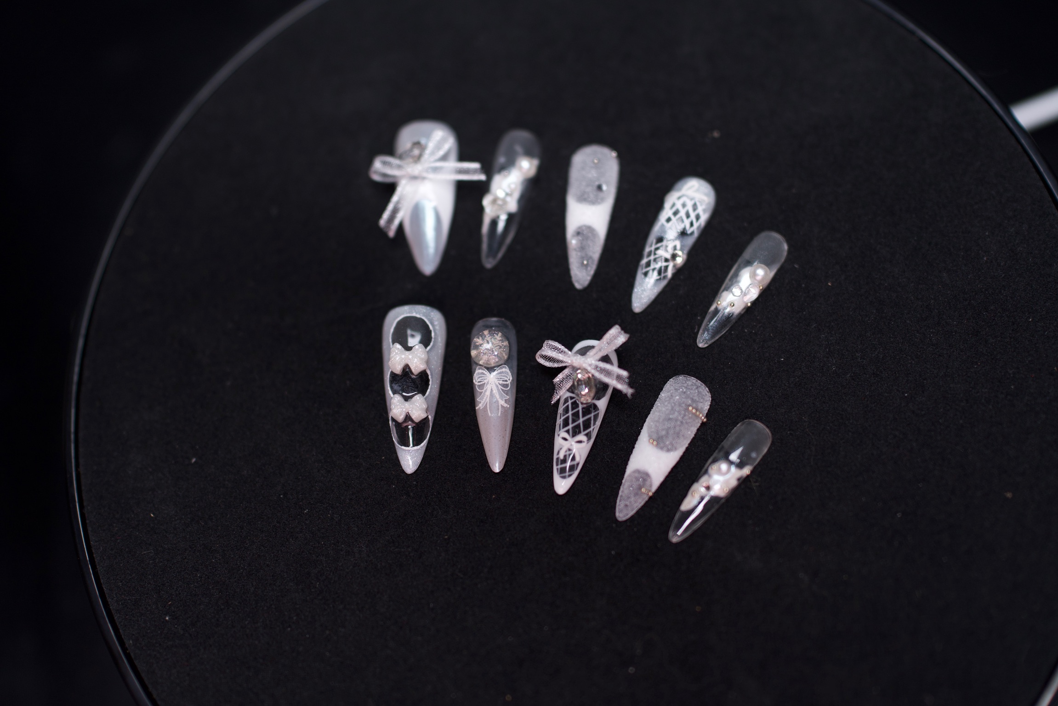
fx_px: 705
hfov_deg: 73.7
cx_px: 529
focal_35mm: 24
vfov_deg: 53.1
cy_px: 353
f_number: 1.4
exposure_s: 1/200
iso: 250
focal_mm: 24
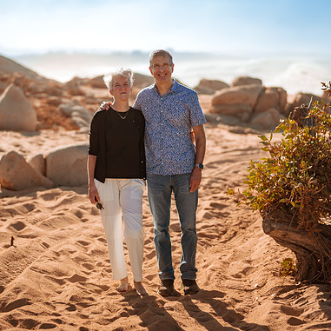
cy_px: 164
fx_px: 811
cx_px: 139
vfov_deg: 23.1
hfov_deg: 23.0
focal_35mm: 75
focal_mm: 58
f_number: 1.8
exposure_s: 1/8000
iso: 50
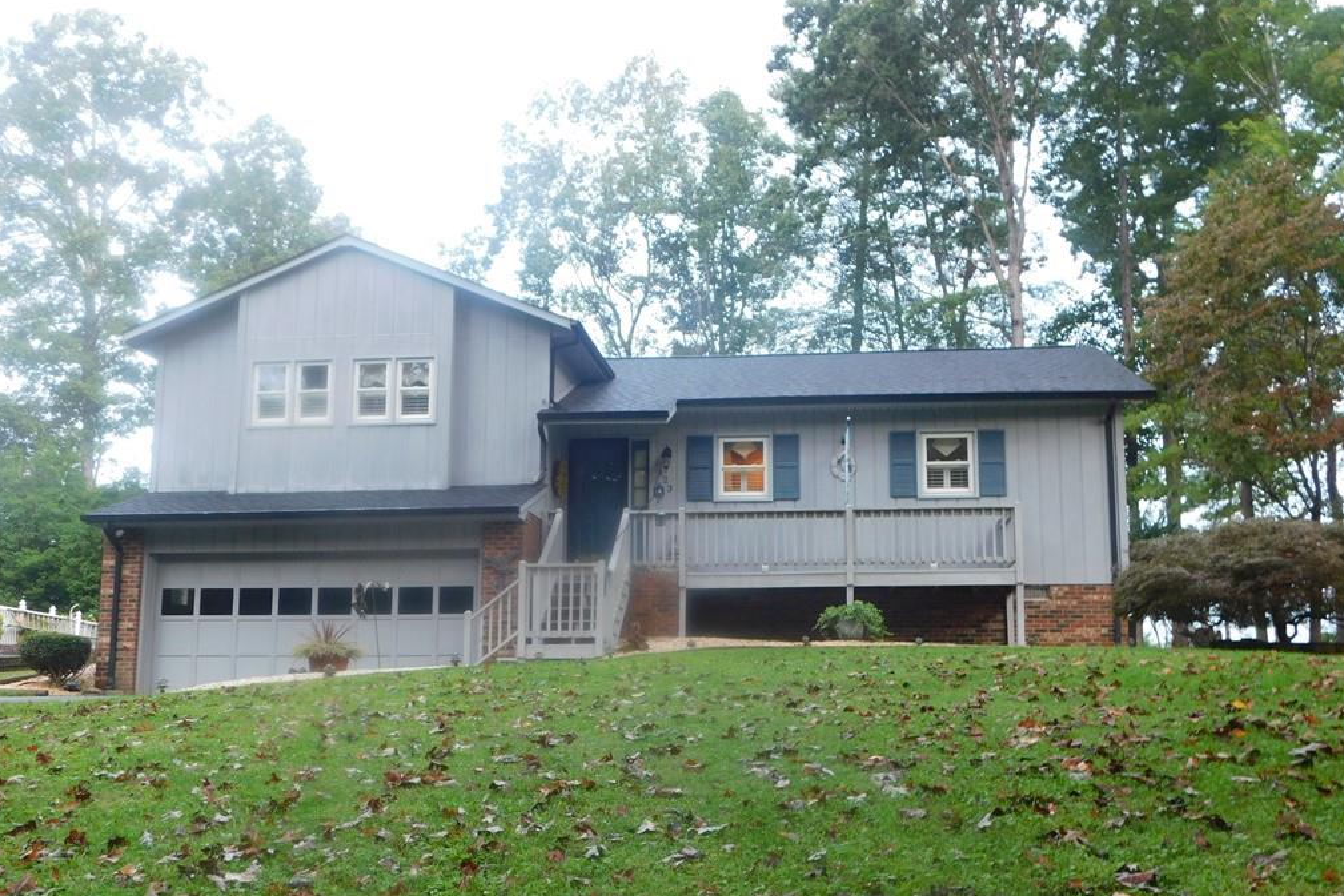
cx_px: 677
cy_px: 503
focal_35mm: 38
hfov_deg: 50.7
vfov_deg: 35.0
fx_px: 1419
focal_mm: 6.3
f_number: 3.5
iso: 180
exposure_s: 1/30
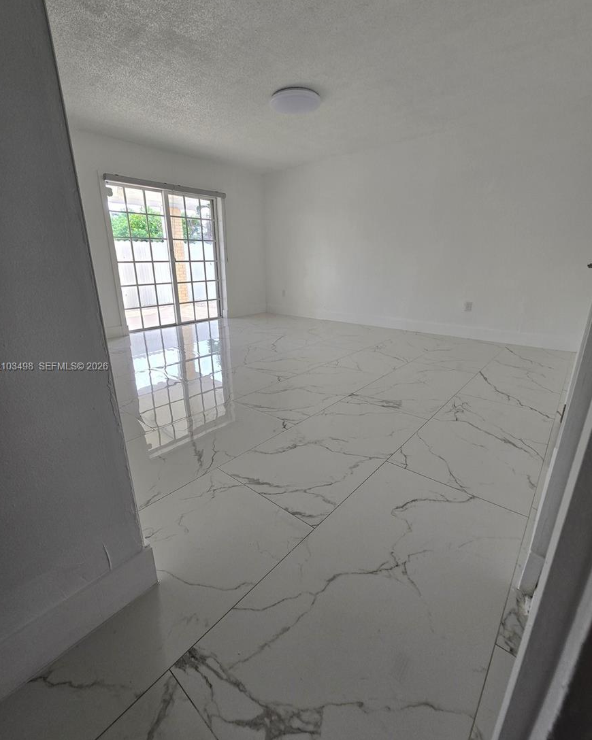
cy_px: 367
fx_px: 307
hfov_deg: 87.9
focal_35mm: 14
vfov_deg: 100.7
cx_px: 289
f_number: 2.2
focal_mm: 2.2
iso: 50
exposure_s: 1/120
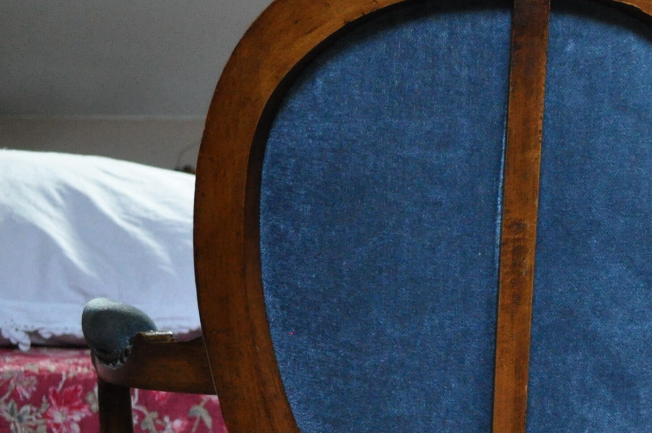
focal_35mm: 97
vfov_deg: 13.6
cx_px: 758
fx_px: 1755
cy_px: 548
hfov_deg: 19.9
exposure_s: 1/30
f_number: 3.8
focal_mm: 22
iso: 1600
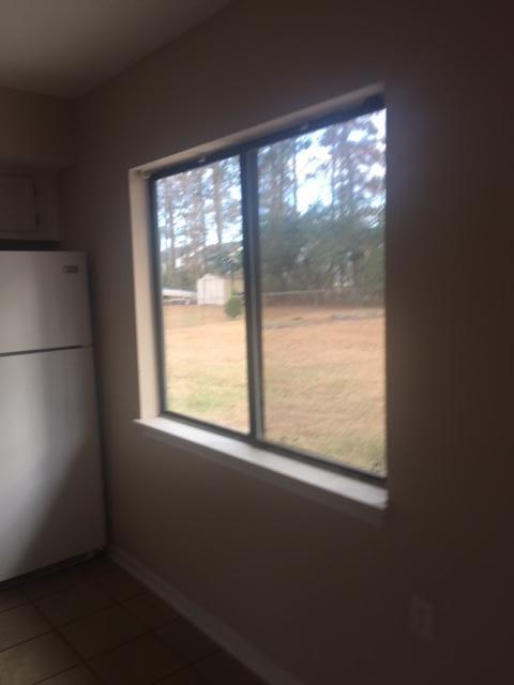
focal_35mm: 29
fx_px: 574
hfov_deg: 48.2
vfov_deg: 61.7
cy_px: 342
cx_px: 257
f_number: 2.2
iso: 32
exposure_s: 1/60
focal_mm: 4.15
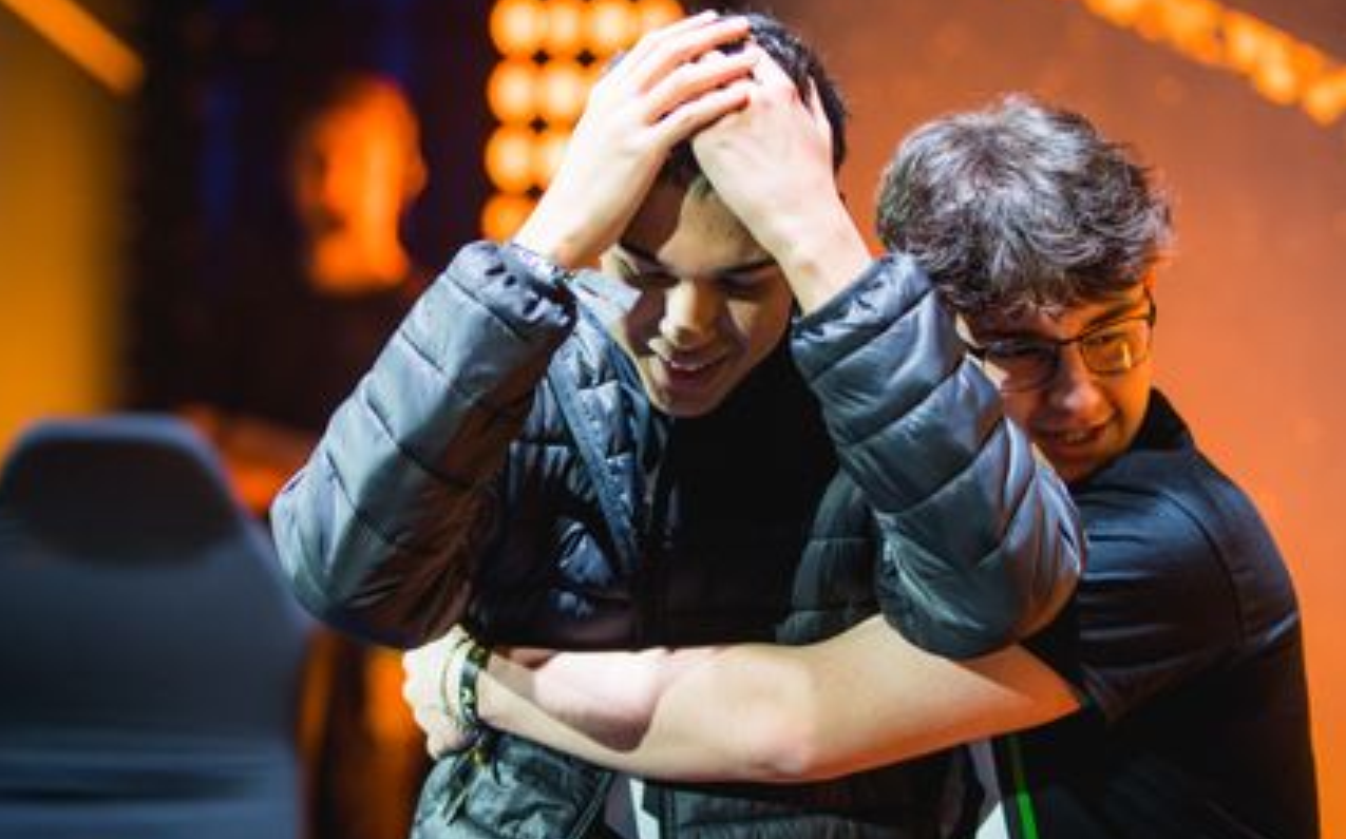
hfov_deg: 18.1
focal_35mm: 115
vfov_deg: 11.4
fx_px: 4216
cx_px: 684
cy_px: 346
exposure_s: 1/320
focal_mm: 85
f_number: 1.8
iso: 640
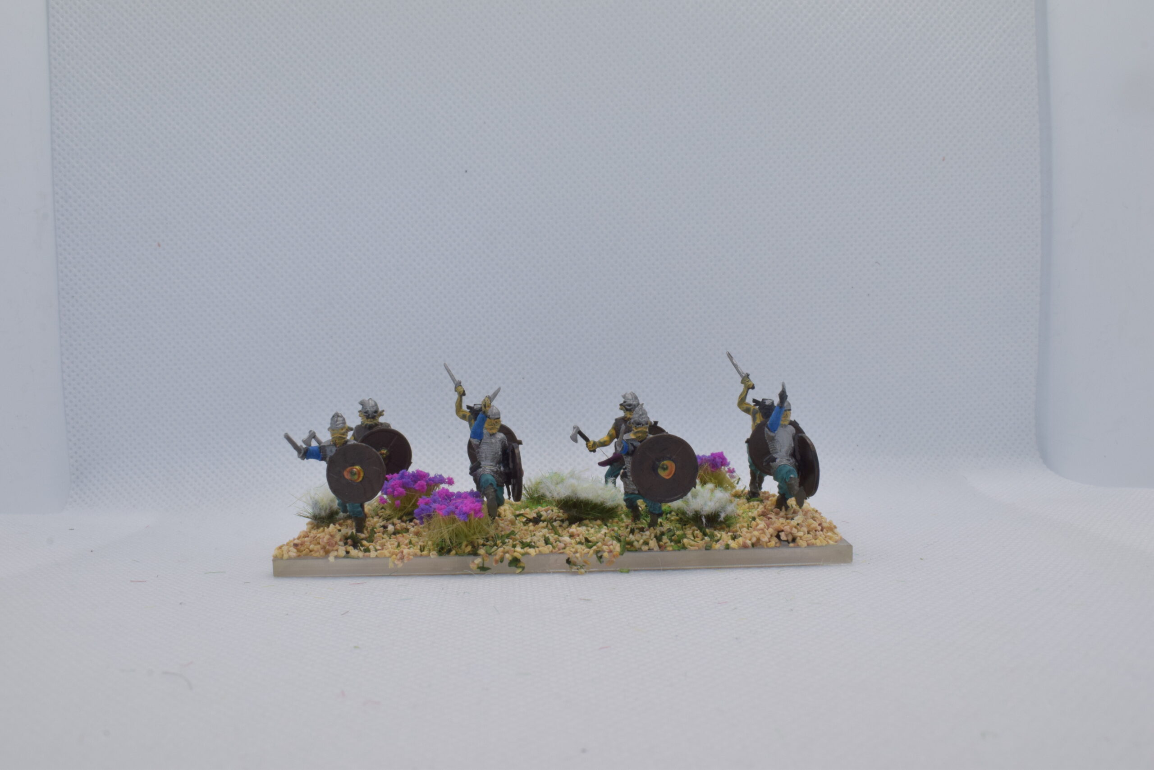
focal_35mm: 34
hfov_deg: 55.1
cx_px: 577
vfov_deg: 38.4
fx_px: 1106
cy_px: 385
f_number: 20
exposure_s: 1/60
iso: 800
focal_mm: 23
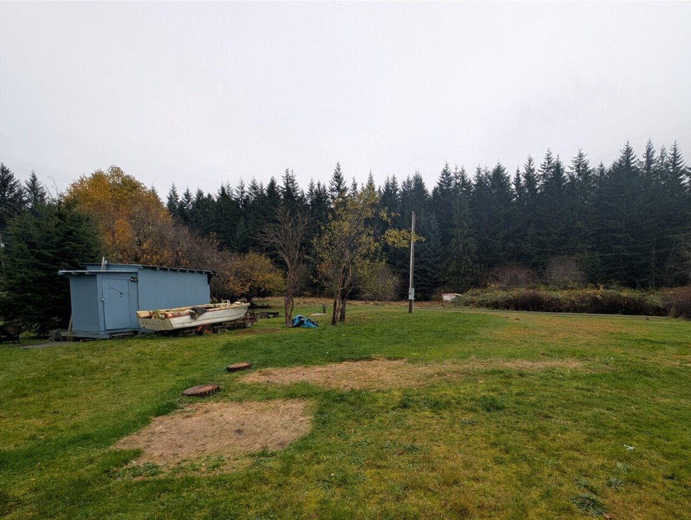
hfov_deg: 97.1
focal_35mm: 15
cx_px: 406
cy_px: 324
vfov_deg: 80.4
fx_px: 300
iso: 40
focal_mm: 2.23
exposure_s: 1/389
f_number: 1.95
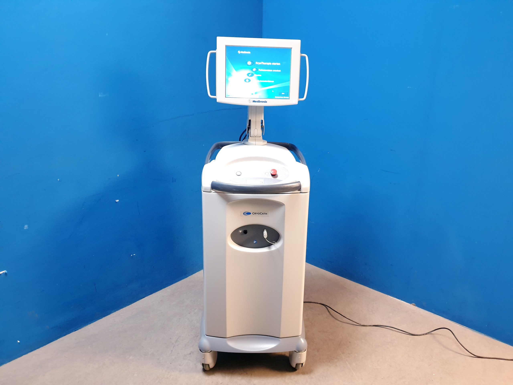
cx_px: 256
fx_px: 385
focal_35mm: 26
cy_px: 192
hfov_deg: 67.3
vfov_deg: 53.1
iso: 250
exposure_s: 1/50
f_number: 1.5
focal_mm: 4.3
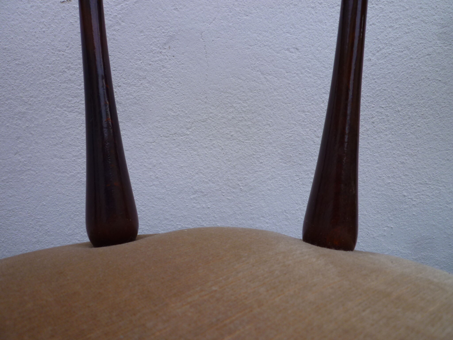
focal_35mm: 25
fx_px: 327
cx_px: 226
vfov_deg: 54.9
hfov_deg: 69.4
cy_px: 170
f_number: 2.8
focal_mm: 4.5
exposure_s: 1/100
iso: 80
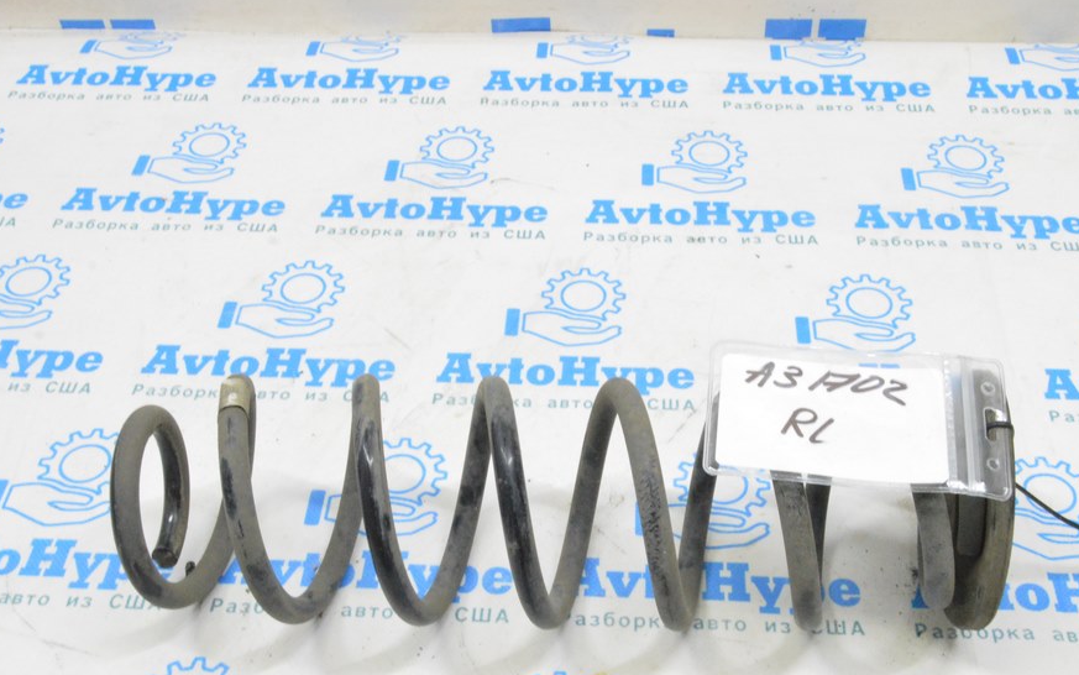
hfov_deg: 46.2
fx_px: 1265
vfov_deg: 29.8
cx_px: 560
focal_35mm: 43
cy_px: 394
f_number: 20
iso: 6400
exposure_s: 1/15
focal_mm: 24
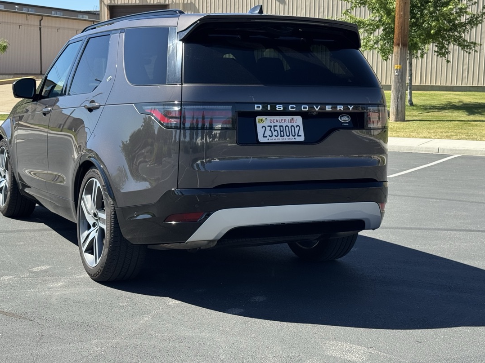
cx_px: 225
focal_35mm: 57
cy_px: 155
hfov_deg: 33.8
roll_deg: -1.8
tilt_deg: -6.3
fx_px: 798
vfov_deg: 25.6
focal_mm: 6.76
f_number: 1.78
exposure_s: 1/2415
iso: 64
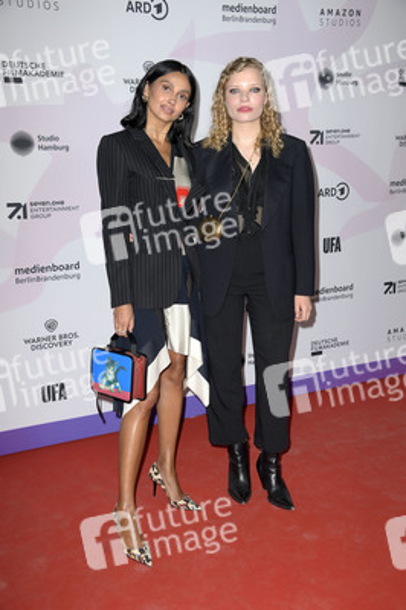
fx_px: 813
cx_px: 203
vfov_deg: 41.1
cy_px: 305
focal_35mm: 48
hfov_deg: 28.0
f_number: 6.3
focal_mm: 48
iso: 400
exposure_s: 1/250
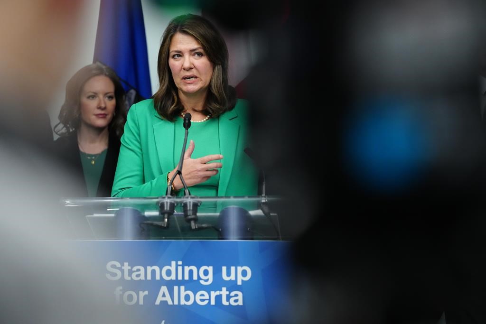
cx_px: 243
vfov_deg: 10.2
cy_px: 162
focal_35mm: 135
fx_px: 1823
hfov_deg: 15.2
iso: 6400
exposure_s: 1/1250
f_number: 2.8
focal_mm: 135
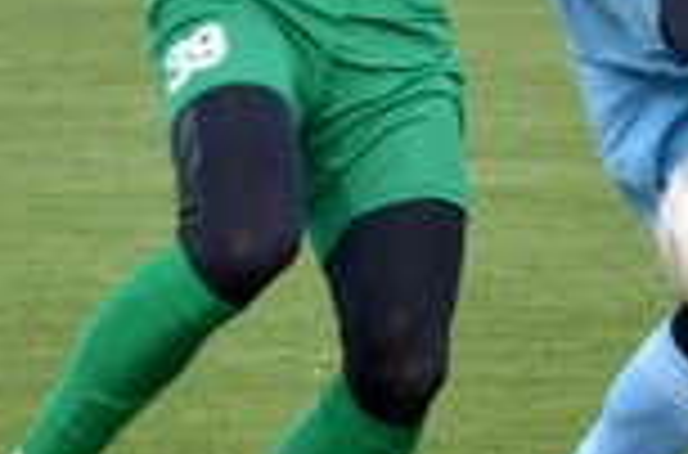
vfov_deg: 1.5
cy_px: -94
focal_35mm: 926
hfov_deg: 2.2
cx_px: 737
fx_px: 17648
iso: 1600
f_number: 14
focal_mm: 135
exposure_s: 1/250
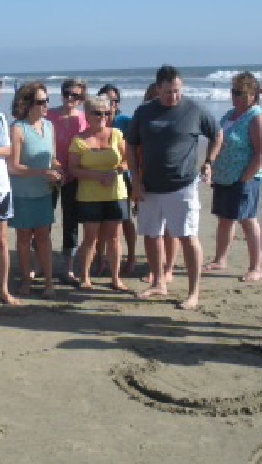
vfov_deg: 32.3
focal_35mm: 65
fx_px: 802
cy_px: 202
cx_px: 47
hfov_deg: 18.4
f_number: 3.5
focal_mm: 6.3
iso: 64
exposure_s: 1/744
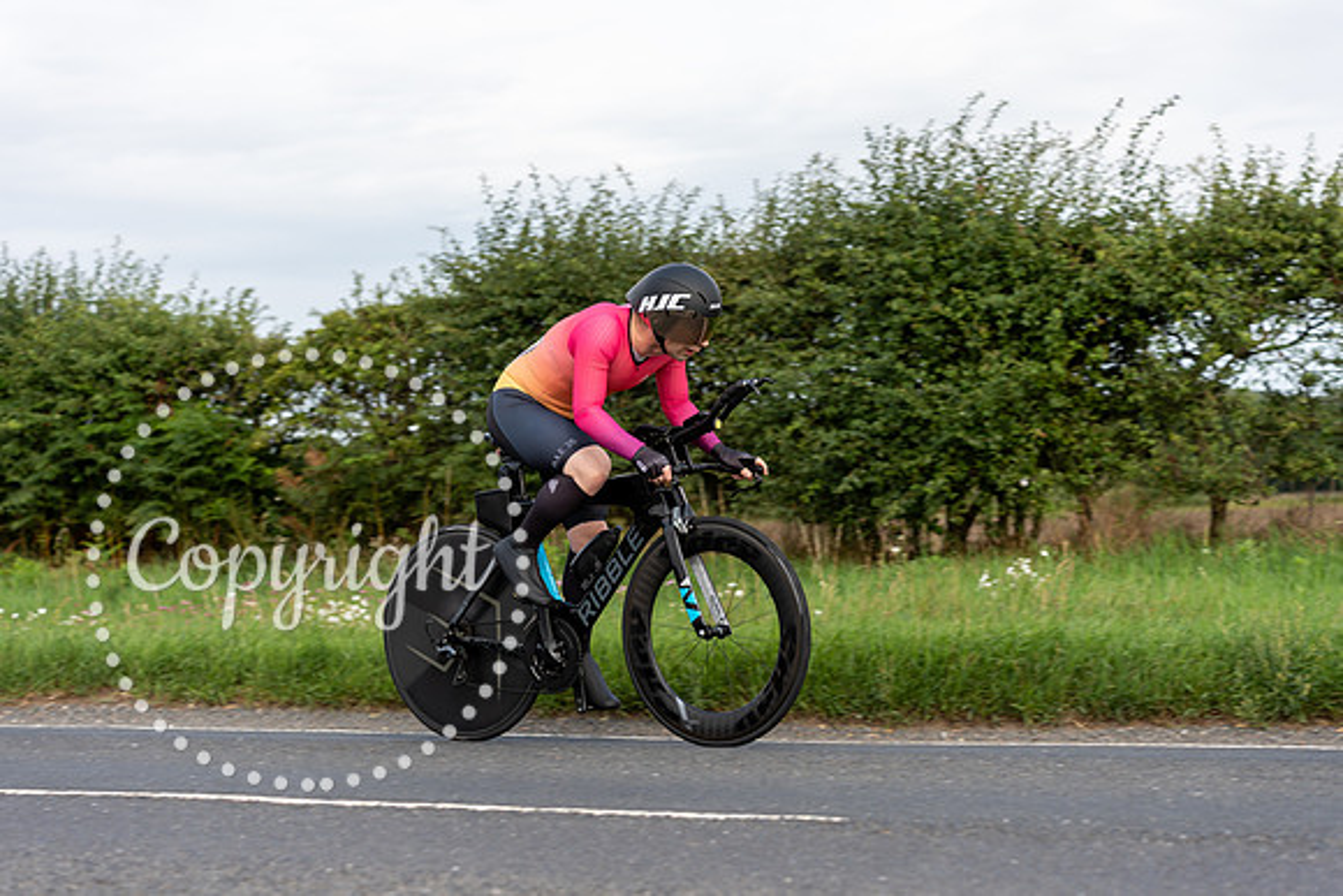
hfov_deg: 25.5
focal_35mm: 80
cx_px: 672
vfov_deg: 17.2
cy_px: 448
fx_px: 2970
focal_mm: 75
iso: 160
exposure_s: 1/640
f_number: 4
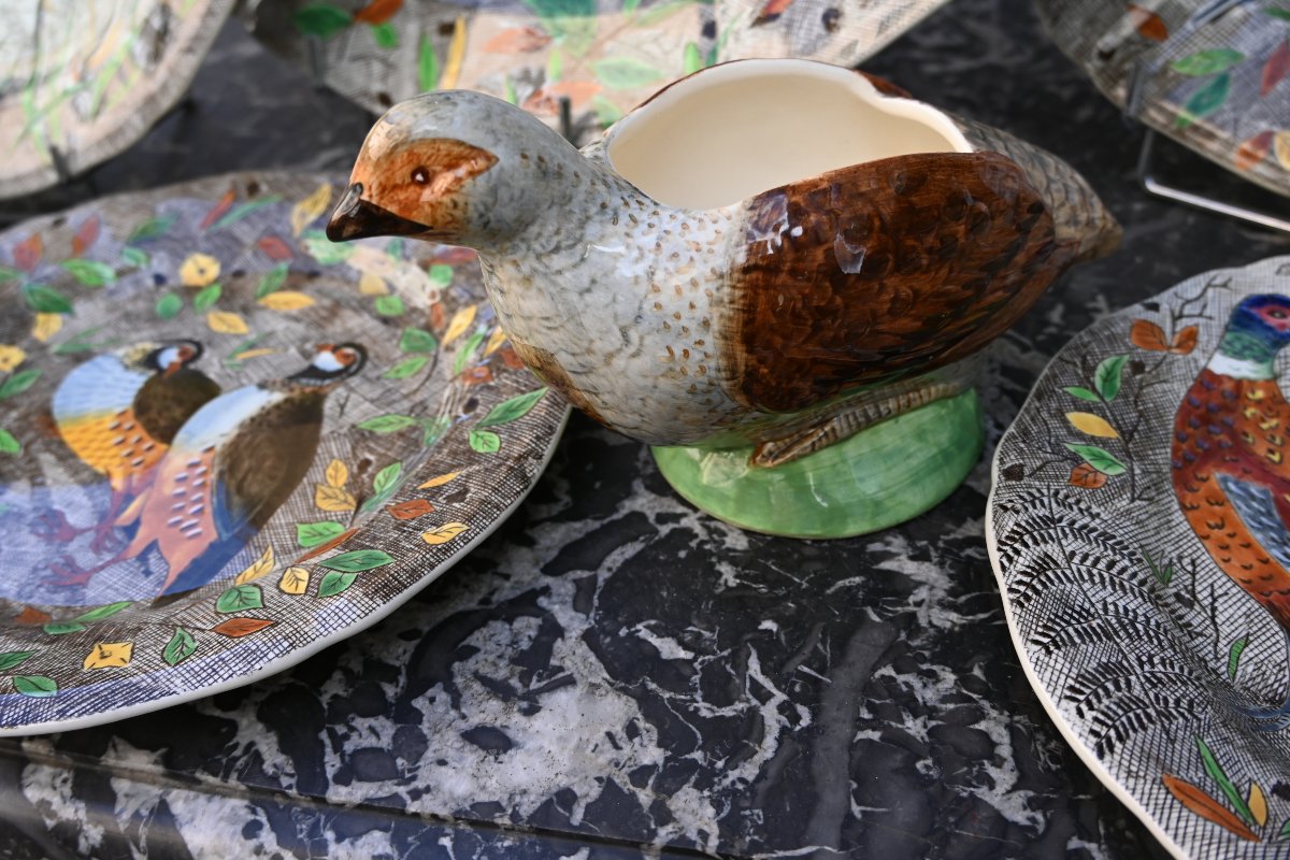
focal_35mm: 35
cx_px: 645
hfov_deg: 54.1
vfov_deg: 37.6
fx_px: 1263
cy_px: 430
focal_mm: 23.5
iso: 200
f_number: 4.5
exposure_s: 1/250
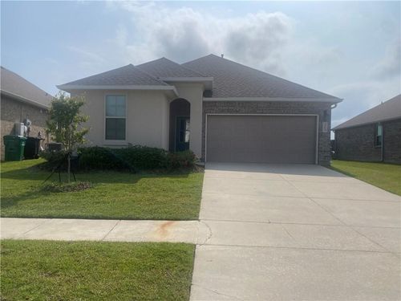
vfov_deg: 53.1
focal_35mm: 26
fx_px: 301
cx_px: 200
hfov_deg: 67.3
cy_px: 150
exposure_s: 1/7194
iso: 32
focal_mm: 4.25
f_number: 1.8
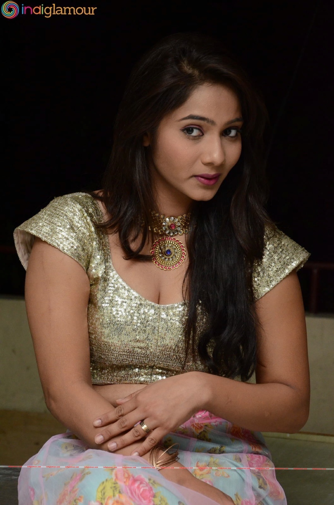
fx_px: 1678
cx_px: 167
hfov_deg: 11.4
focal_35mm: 120
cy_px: 252
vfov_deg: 17.1
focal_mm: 80
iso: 2500
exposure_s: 1/125
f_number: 5.6
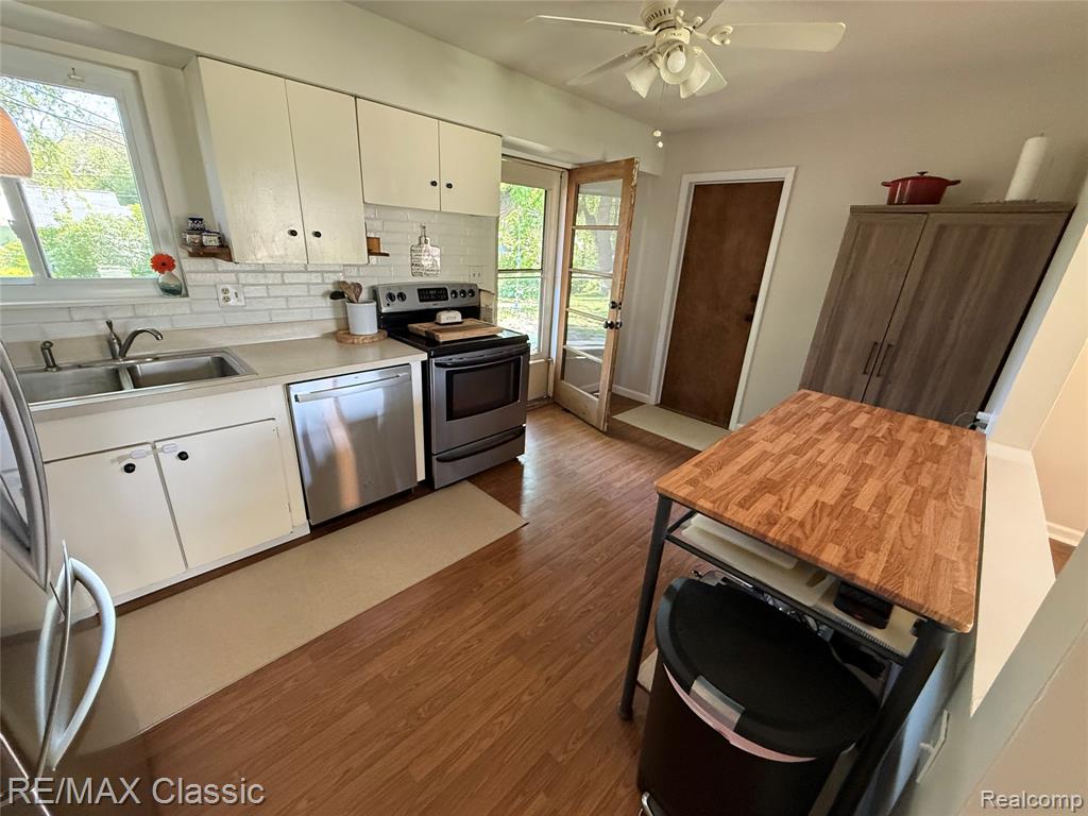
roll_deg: -2.4
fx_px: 440
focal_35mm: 14
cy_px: 408
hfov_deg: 102.1
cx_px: 544
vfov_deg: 85.7
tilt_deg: -19.6
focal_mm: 2.22
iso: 500
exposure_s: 1/60
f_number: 2.2
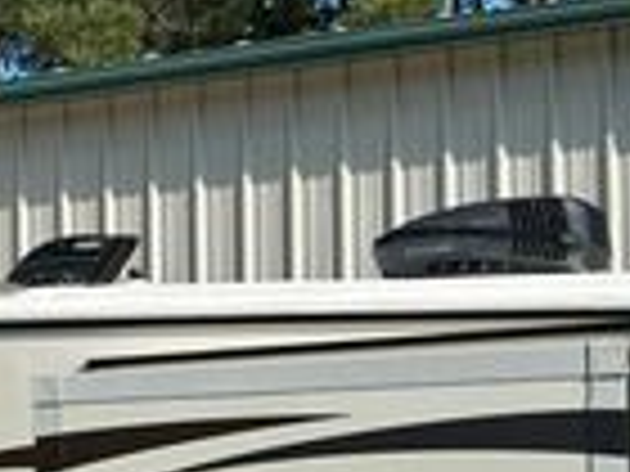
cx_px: -297
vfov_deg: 13.2
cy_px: 535
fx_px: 2002
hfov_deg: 16.4
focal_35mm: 110
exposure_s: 1/4016
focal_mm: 6.86
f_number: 1.78
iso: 80
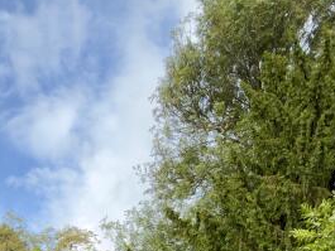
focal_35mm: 54
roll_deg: +1.7
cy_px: 359
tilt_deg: +2.9
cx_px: 58
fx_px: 523
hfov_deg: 34.2
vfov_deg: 22.8
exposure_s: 1/292
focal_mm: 2.22
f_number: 2.2
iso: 16
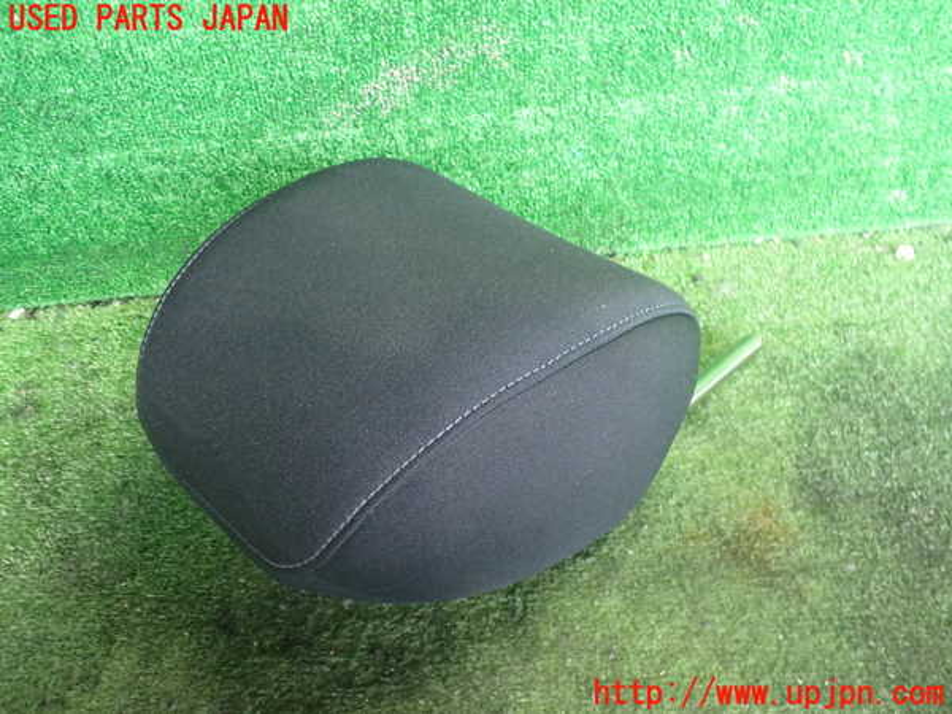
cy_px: 357
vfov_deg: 46.8
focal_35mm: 30
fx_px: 825
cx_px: 476
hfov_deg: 60.0
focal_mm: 5.4
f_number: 2.3
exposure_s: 1/30
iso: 640
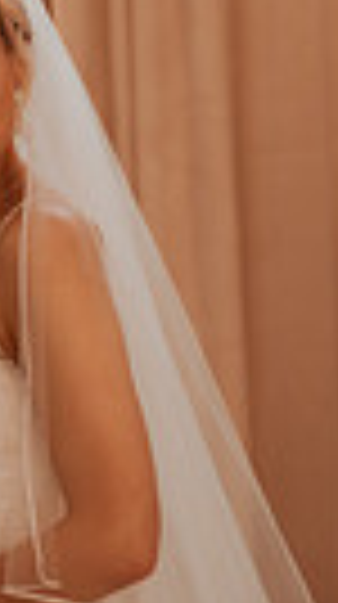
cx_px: -171
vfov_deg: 13.5
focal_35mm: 159
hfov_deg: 7.5
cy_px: 194
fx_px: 2543
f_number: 1.8
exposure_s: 1/1250
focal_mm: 35
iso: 320
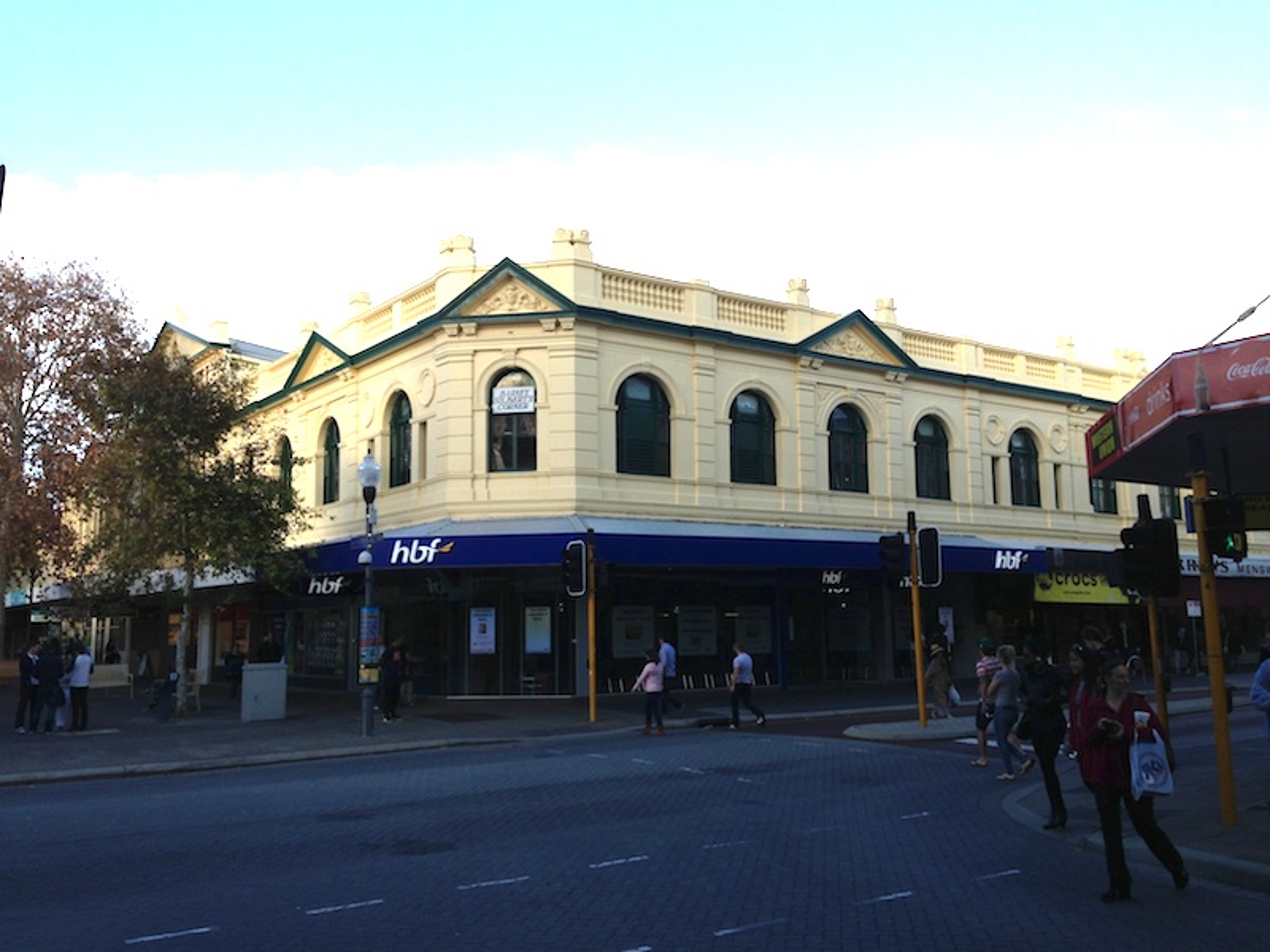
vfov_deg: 42.9
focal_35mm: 33
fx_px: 1211
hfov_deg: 55.4
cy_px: 476
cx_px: 635
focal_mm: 4.13
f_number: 2.4
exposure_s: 1/492
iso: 50
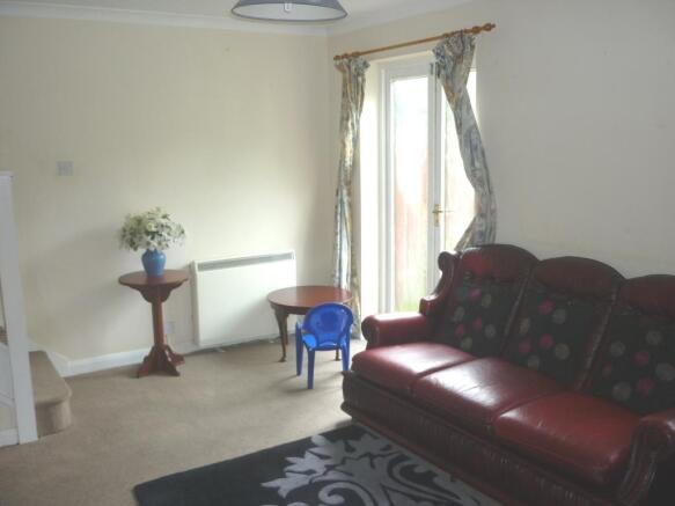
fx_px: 643
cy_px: 253
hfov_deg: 55.4
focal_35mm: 33
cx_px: 338
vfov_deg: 42.9
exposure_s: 1/30
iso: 100
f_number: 2.8
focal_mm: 5.5
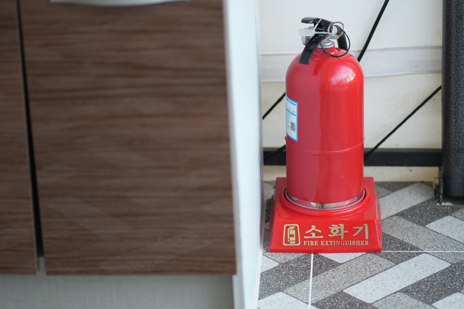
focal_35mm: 127
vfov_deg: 10.8
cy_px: 154
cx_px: 232
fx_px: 1637
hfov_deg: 16.1
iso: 320
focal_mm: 85
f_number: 1.8
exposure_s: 1/250
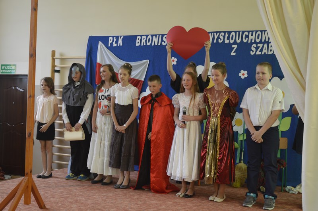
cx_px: 159
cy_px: 106
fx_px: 397
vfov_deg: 29.8
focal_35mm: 45
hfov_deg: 43.6
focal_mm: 30
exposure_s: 1/80
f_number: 4.5
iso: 400
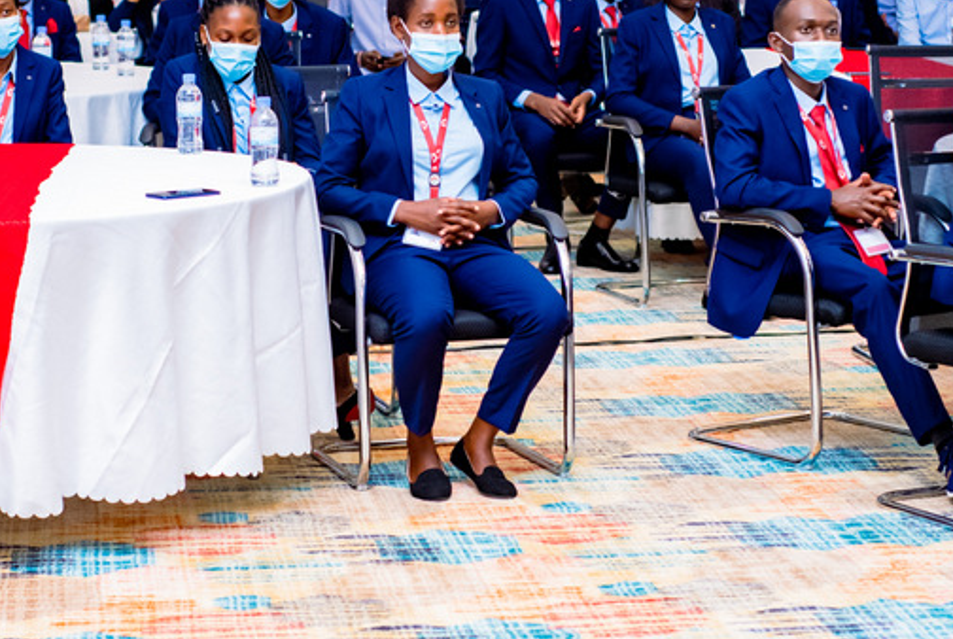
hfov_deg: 19.4
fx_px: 2784
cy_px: 249
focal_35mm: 105
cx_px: 337
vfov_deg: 13.1
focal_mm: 50
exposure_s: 1/125
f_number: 2.8
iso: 1000
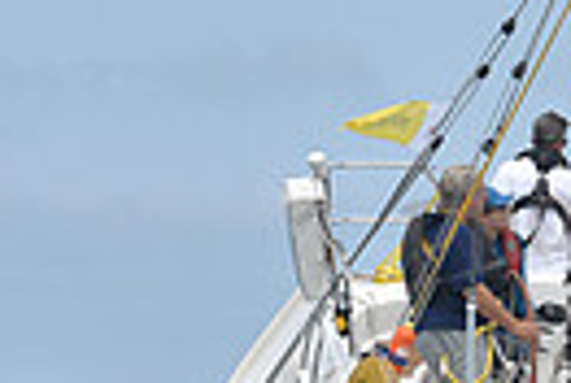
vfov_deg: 4.5
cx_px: 1242
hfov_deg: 6.4
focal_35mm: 309
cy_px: 342
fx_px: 4912
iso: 250
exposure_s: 1/800
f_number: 9
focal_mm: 70
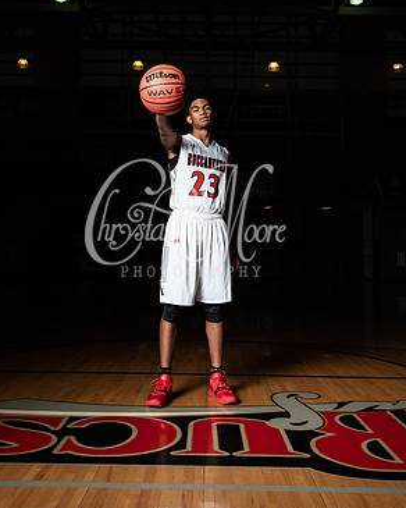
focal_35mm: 37
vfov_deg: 48.8
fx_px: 556
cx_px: 203
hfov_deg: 40.1
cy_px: 207
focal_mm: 32
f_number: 14
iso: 320
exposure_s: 1/200
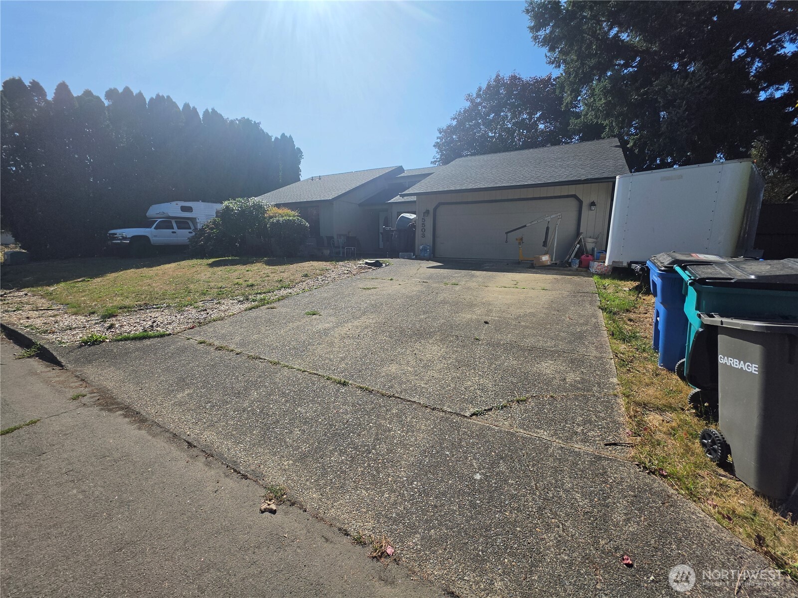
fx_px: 300
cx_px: 399
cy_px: 299
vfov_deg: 89.9
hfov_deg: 106.2
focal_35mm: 13
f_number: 1.9
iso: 32
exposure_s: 1/3018
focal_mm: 2.2
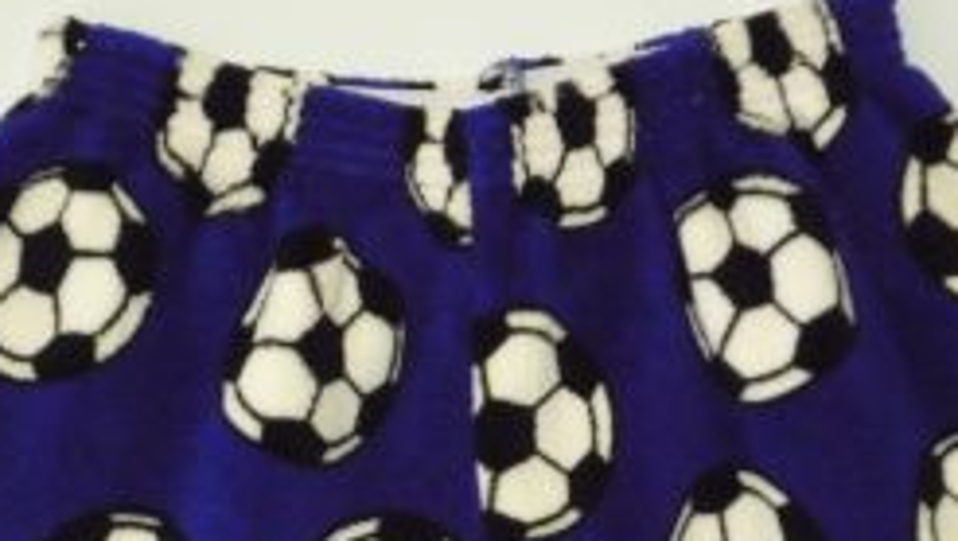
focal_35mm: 158
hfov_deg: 13.6
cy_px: 518
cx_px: 448
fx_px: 4018
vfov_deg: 7.7
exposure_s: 1/50
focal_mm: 16.3
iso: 800
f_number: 5.7
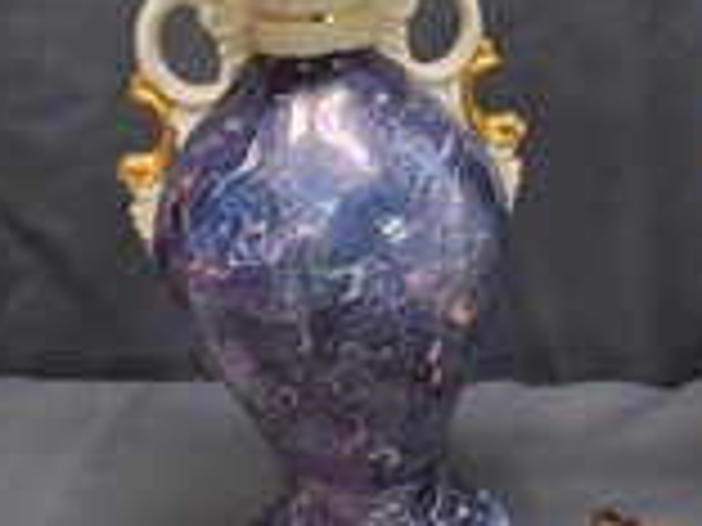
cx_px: 585
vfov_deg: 20.4
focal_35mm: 72
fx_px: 1460
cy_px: 229
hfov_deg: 26.4
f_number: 1.9
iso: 200
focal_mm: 2.91
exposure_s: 1/40
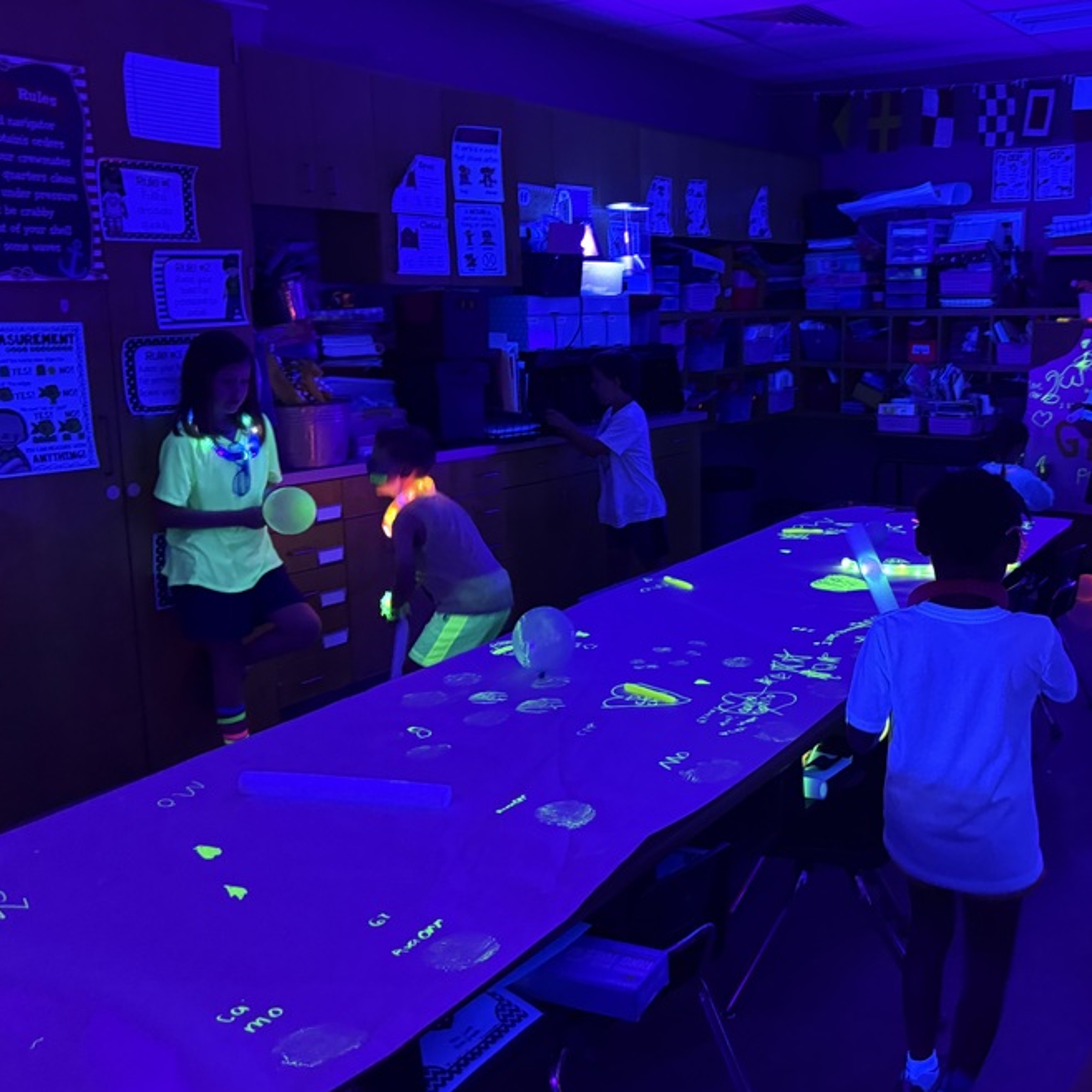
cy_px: 518
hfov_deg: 49.3
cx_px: 680
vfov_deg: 49.7
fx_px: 1178
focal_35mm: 33
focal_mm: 6.76
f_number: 1.78
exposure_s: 1/30
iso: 1000
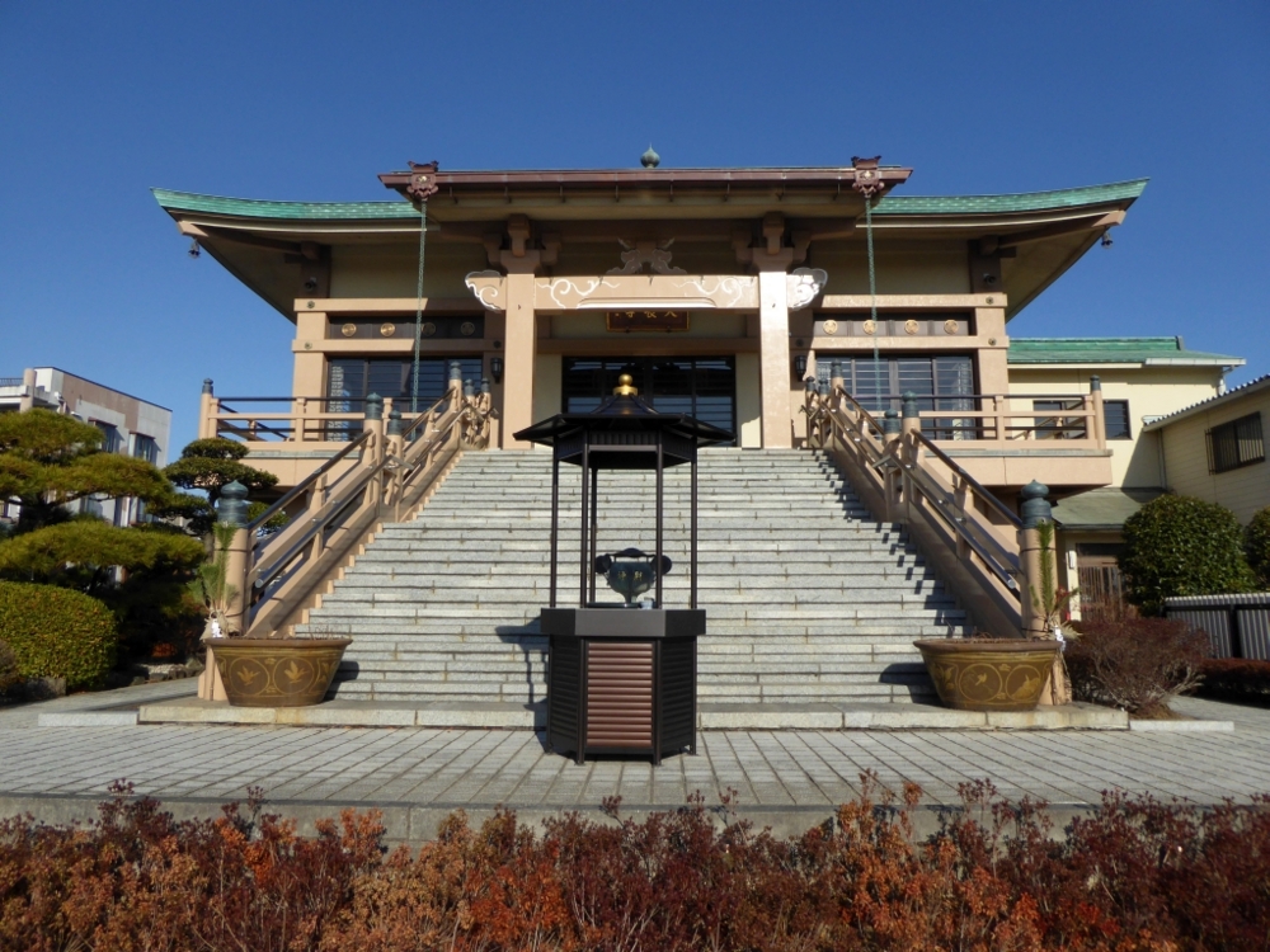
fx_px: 917
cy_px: 476
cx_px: 635
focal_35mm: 25
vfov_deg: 54.9
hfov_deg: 69.4
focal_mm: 4.3
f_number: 3.3
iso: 100
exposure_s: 1/1600
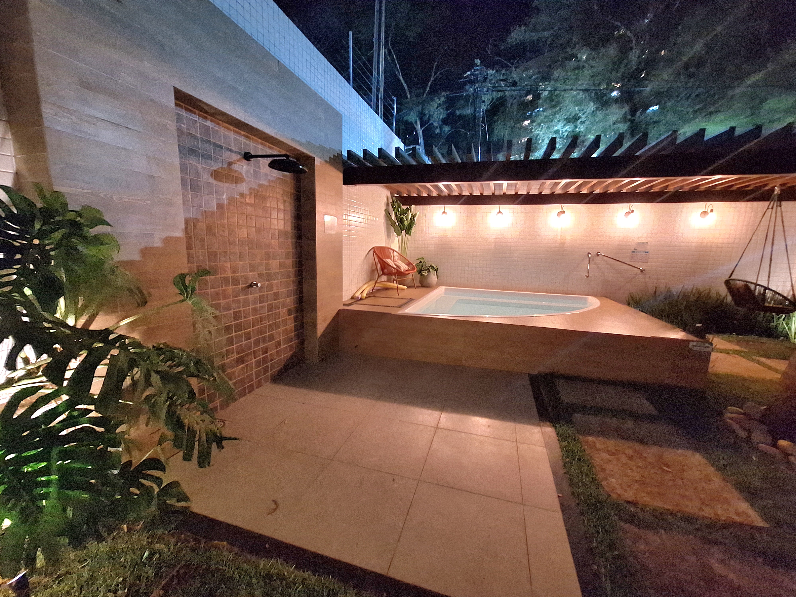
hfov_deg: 106.2
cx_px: 398
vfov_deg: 89.9
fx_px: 299
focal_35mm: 13
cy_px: 298
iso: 640
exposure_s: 1/20
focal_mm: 1.74
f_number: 2.2
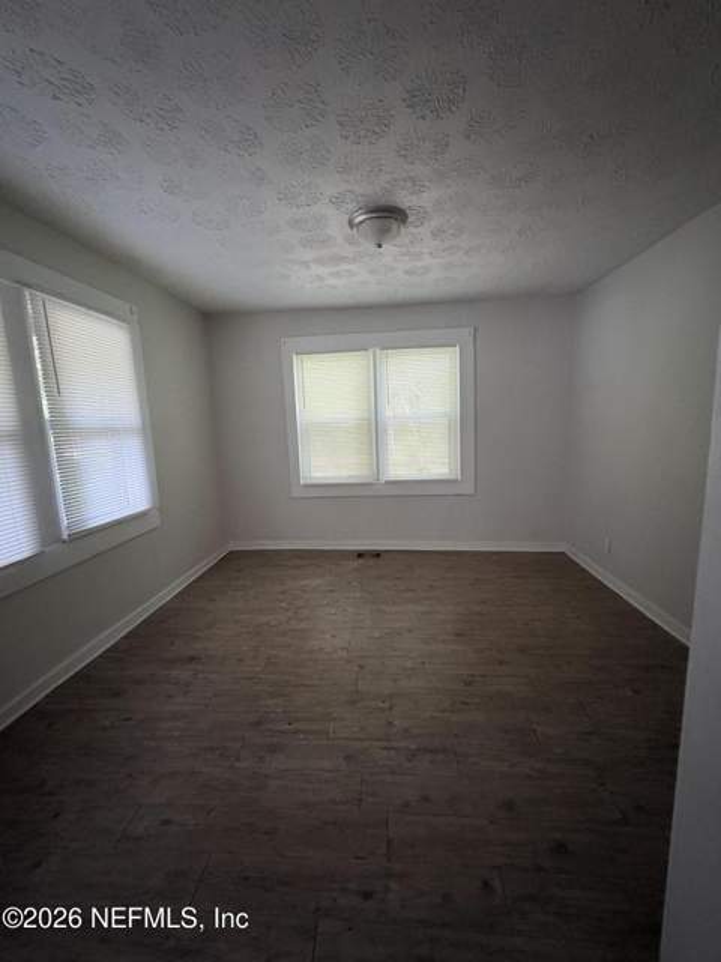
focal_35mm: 14
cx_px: 360
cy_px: 481
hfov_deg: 85.7
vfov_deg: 102.1
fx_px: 389
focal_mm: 2.22
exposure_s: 1/60
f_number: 2.2
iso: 800
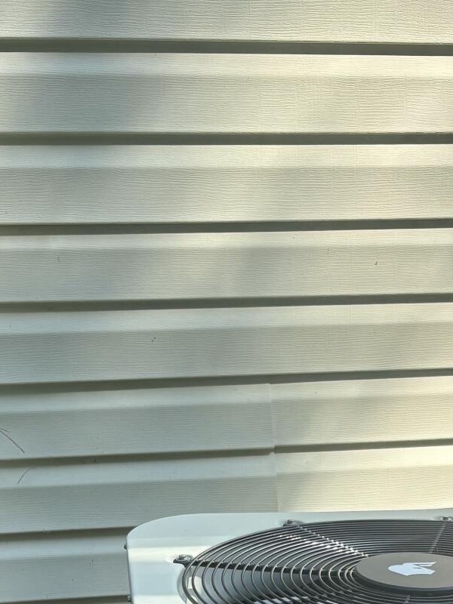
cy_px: 729
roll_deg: +0.4
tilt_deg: -27.1
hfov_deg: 22.2
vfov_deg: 26.4
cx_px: 390
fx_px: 1134
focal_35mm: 65
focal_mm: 5.96
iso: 50
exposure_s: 1/1311
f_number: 1.6
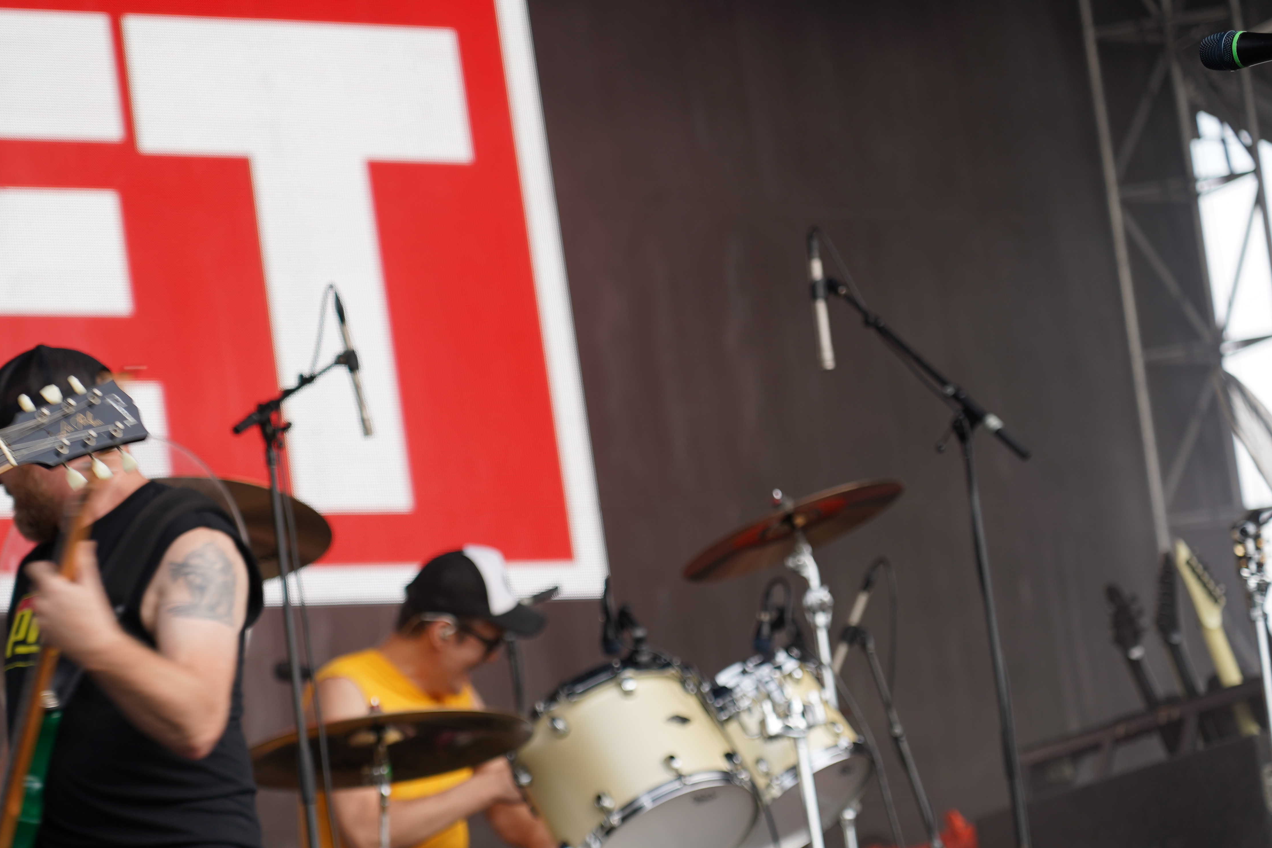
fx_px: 5017
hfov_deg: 14.4
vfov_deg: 9.7
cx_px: 458
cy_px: 525
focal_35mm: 142
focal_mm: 105
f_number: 4
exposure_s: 1/125
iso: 100
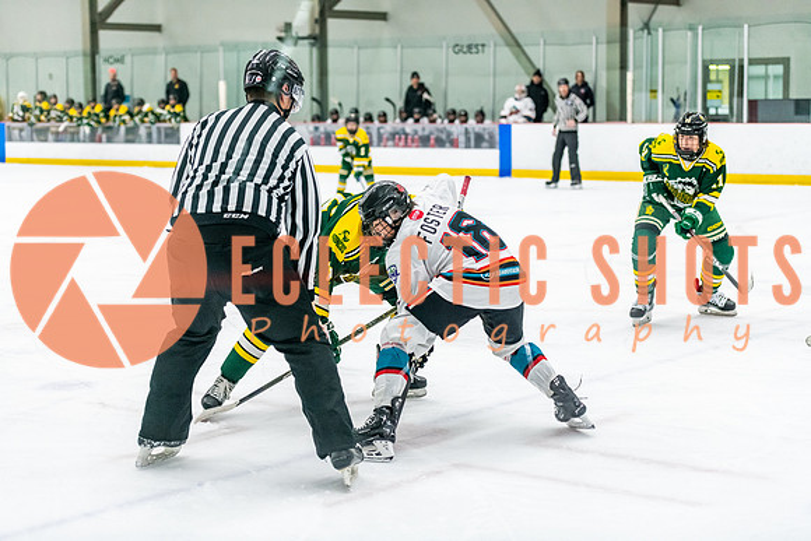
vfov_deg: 19.5
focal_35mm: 70
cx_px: 406
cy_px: 270
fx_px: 1577
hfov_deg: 28.8
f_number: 2.8
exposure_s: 1/800
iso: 4000
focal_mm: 70
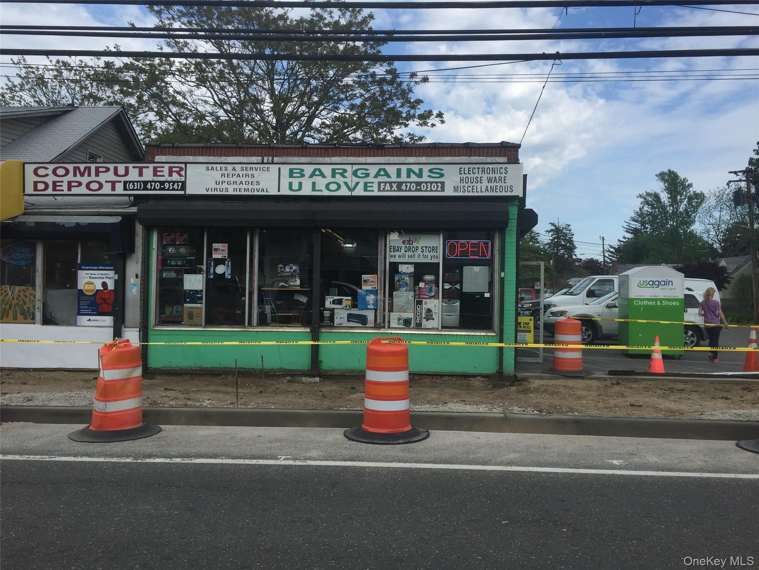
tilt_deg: -1.4
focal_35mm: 29
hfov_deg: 61.7
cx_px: 380
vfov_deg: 48.2
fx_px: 636
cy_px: 285
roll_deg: -1.9
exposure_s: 1/1236
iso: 32
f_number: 2.2
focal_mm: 4.15
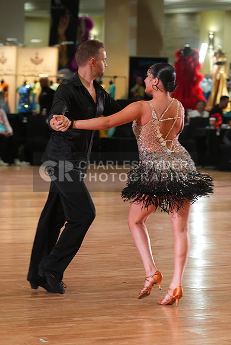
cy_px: 172
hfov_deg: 8.5
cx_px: 116
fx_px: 1558
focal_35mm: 162
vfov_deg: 12.7
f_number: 5.6
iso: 3200
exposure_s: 1/200
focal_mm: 162
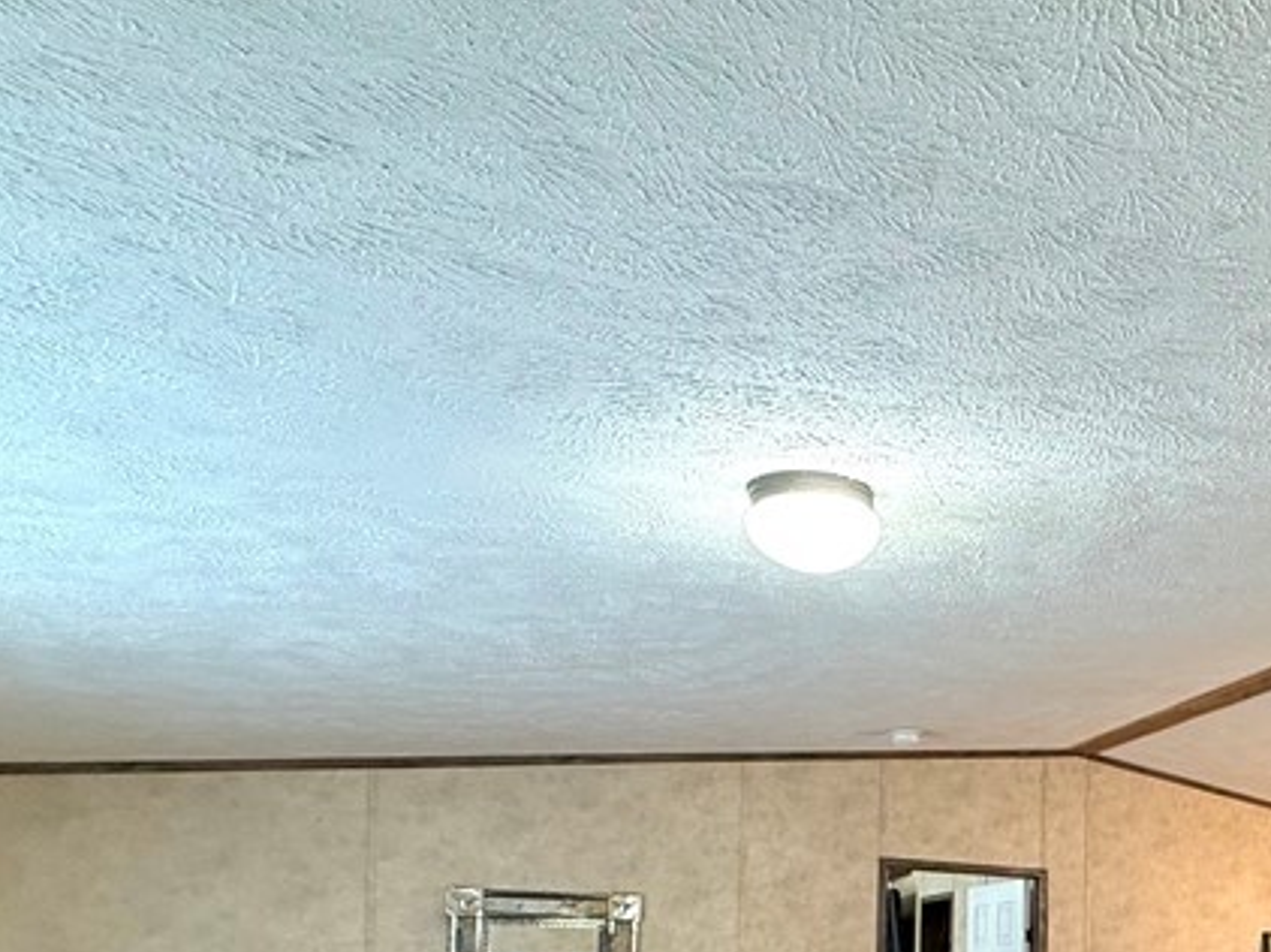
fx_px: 1248
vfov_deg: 37.3
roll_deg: -1.0
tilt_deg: +2.3
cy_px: 952
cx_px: 1391
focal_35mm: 34
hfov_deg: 42.6
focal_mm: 2.22
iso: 400
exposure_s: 1/120
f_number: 2.2
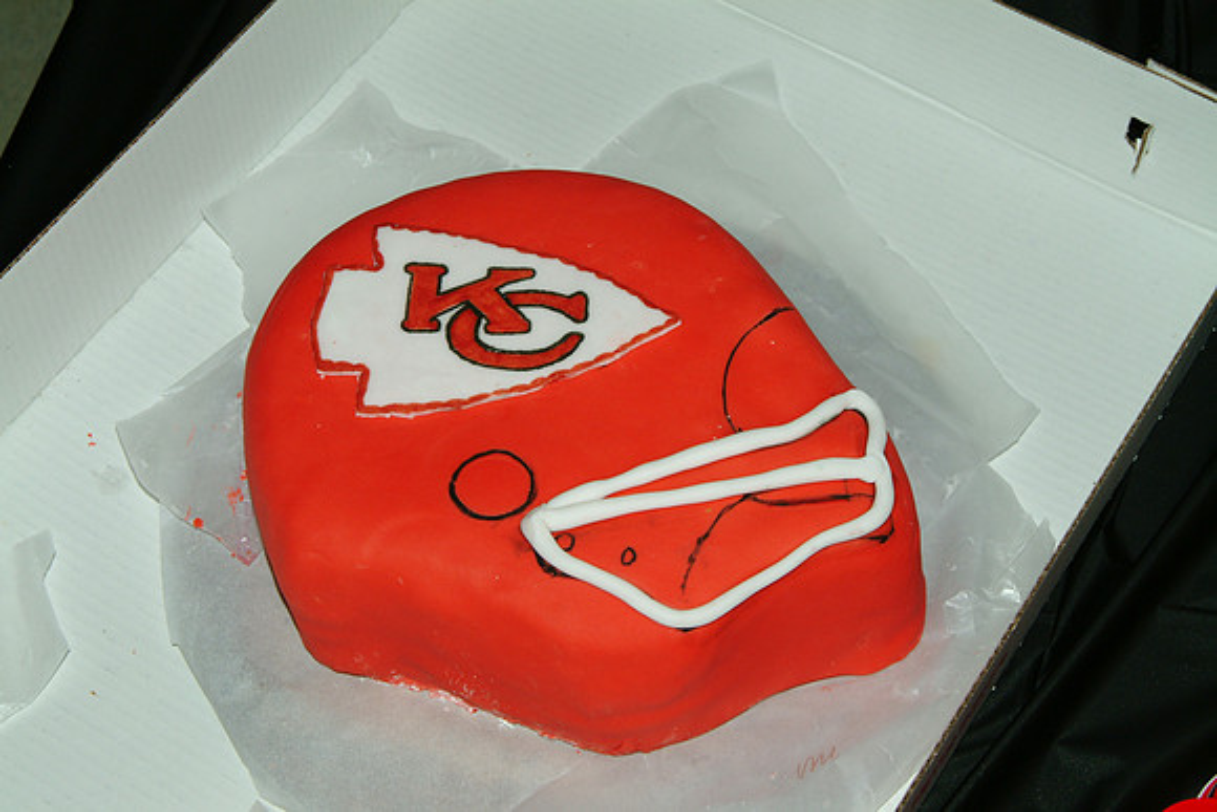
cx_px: 608
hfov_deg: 31.2
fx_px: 2181
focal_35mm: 64
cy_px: 406
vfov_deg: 21.1
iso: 400
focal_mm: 43
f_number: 11
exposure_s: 1/125
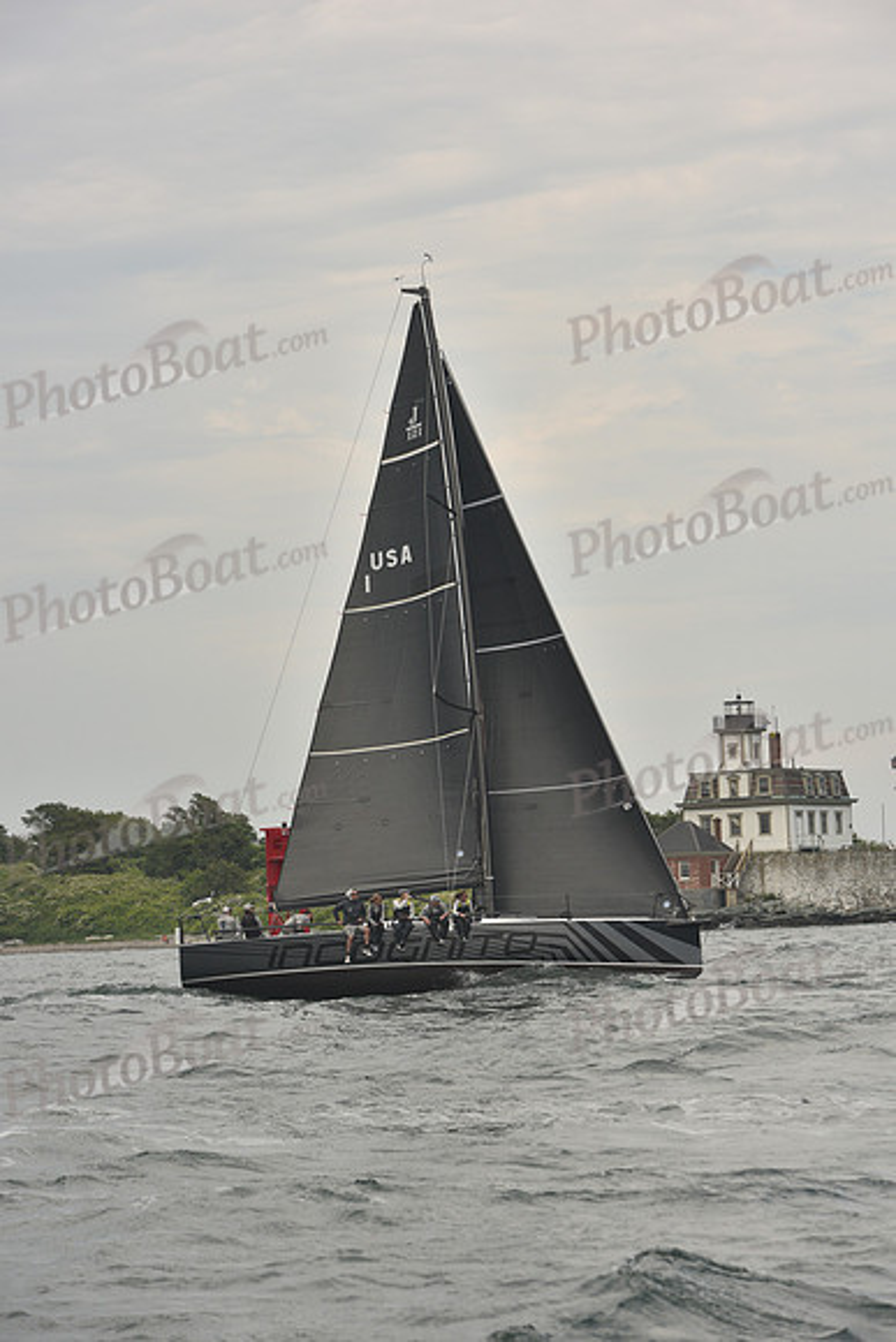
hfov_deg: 14.0
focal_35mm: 98
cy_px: 671
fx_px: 3656
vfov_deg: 20.8
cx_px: 448
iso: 250
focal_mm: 98
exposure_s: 1/500
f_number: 6.3
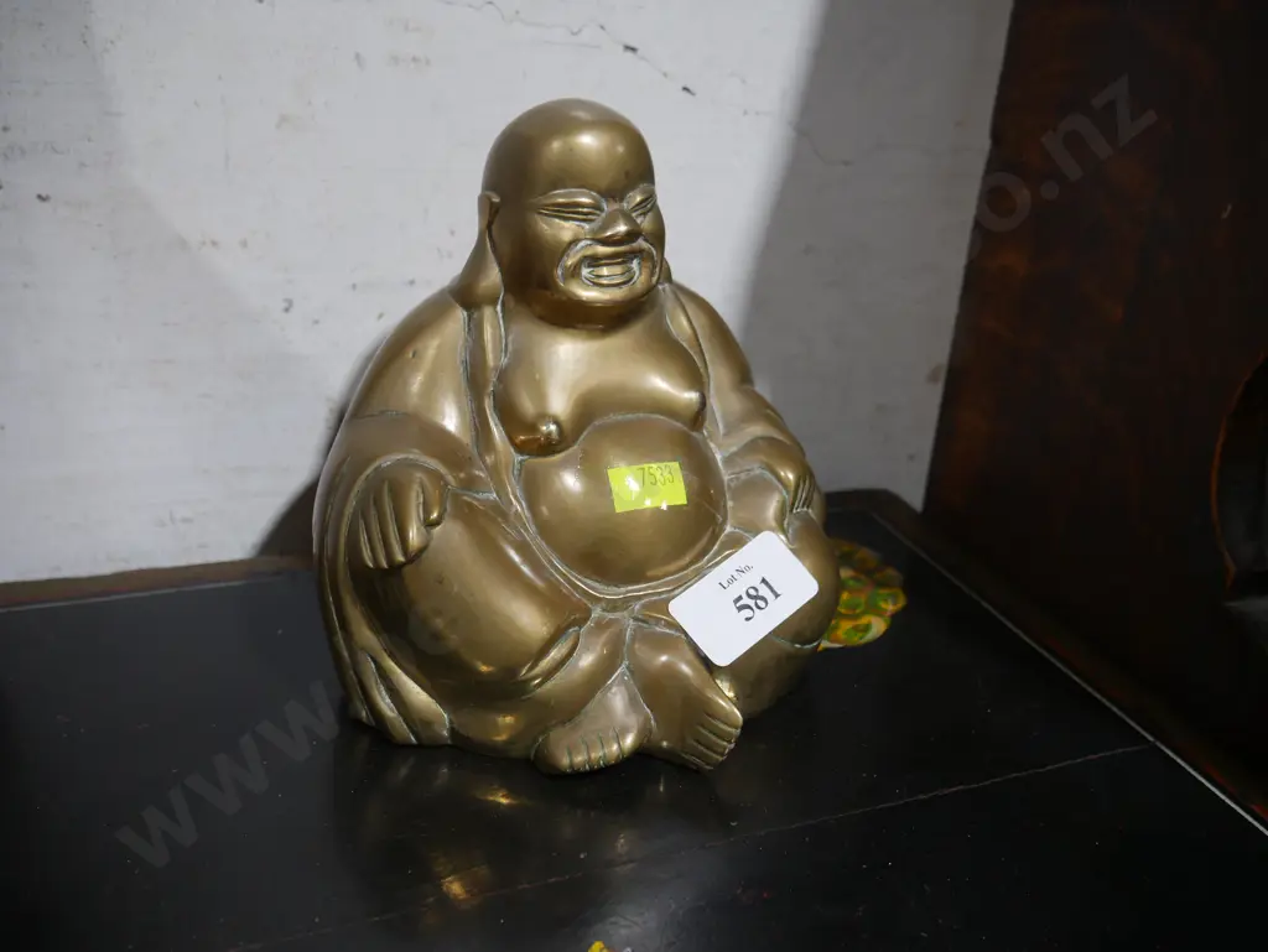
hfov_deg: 63.4
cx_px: 634
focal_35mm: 28
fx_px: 1026
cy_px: 476
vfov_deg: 49.8
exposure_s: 1/60
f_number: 3.5
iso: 320
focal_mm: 14
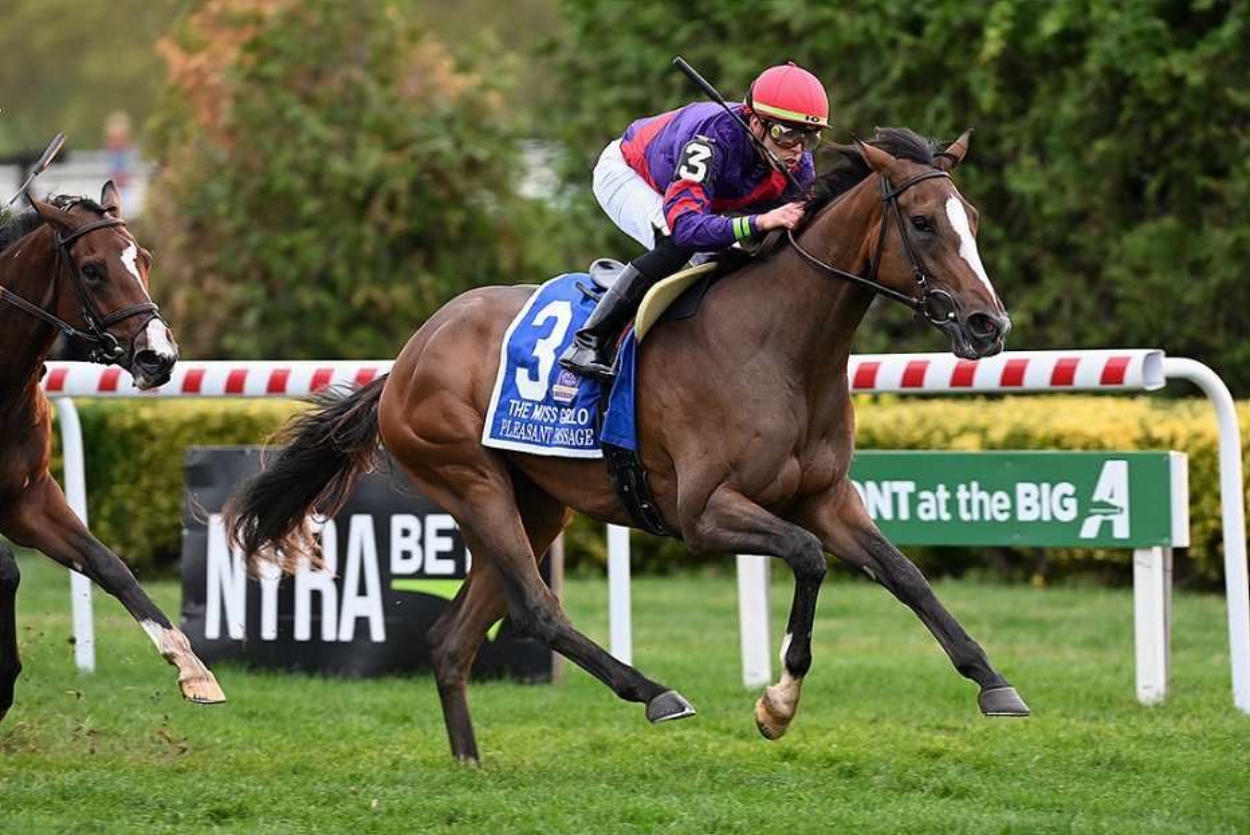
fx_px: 10424
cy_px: 418
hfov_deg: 6.9
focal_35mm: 300
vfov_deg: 4.6
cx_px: 625
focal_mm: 300
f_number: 4
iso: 3600
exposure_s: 1/1000
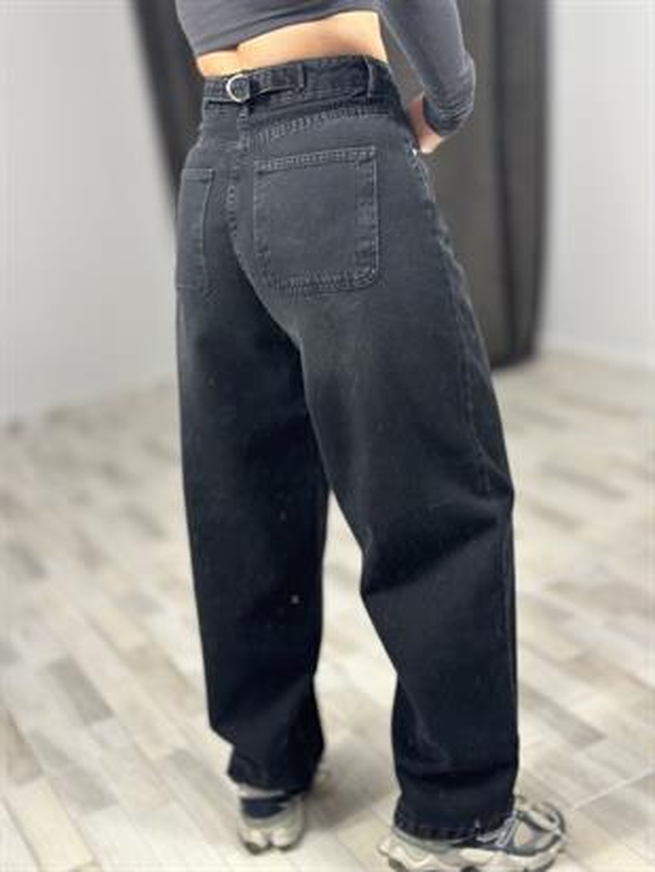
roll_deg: +9.6
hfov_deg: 30.3
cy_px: 436
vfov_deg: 39.6
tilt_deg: -44.2
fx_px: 1210
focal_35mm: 48
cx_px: 328
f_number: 1.78
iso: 125
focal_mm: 6.86
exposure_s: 1/50
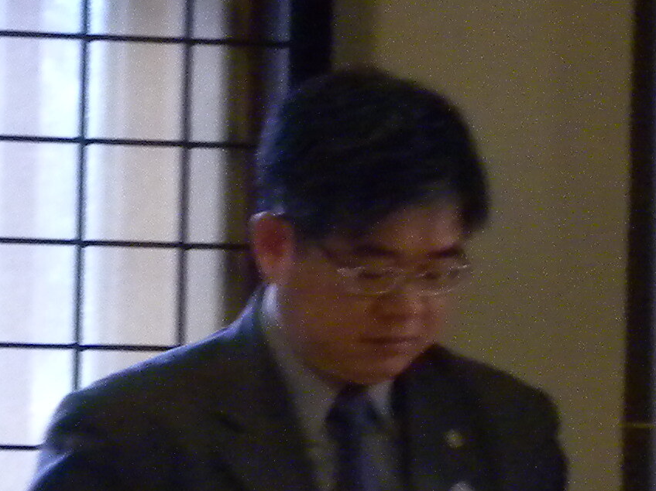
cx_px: 1003
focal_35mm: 424
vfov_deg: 3.5
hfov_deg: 4.6
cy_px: 570
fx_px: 8034
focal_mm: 18.3
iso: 426
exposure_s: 1/8.7
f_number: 5
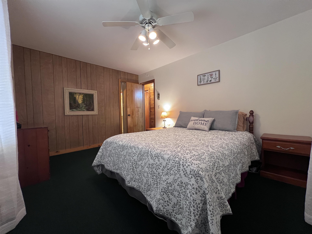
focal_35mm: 13
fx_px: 117
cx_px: 156
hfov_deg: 106.2
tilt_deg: -2.7
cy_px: 117
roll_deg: +1.1
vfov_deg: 89.9
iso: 250
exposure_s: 1/24
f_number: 1.8
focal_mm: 1.57
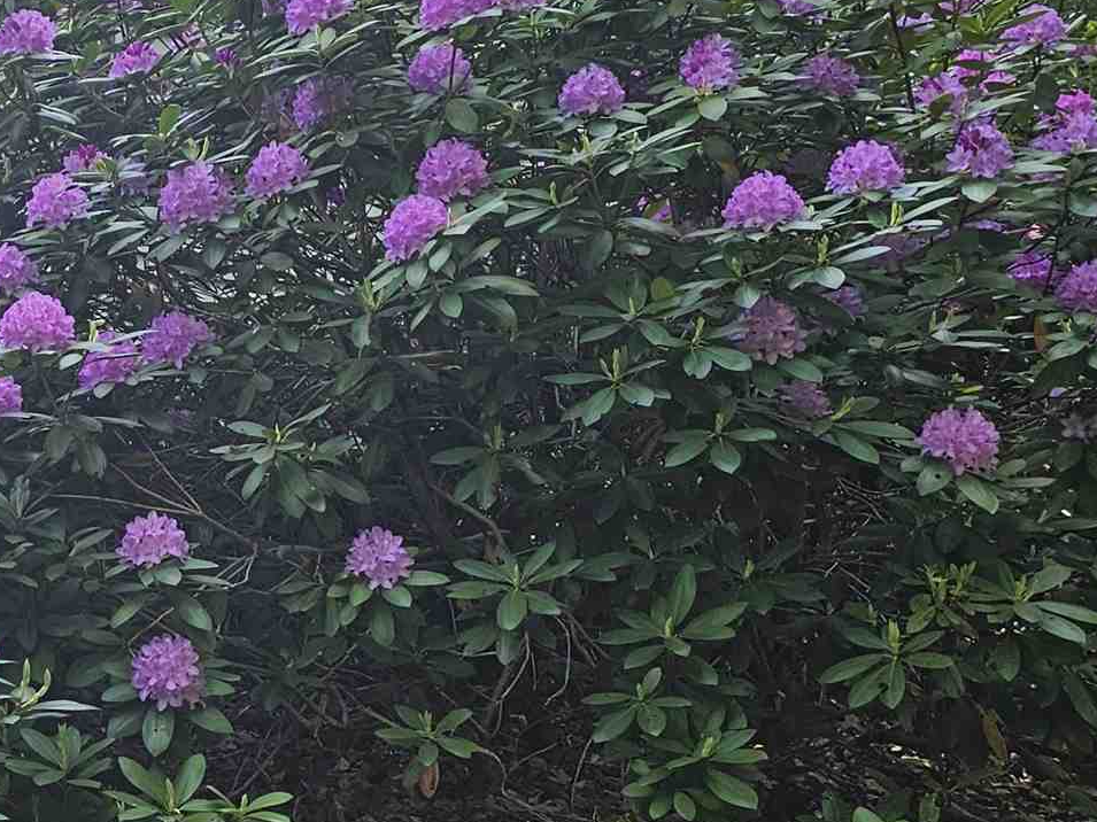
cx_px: -216
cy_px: 371
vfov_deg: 19.9
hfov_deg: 24.0
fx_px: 2345
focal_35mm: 74
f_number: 1.7
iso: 25
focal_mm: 6.3
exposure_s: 1/180
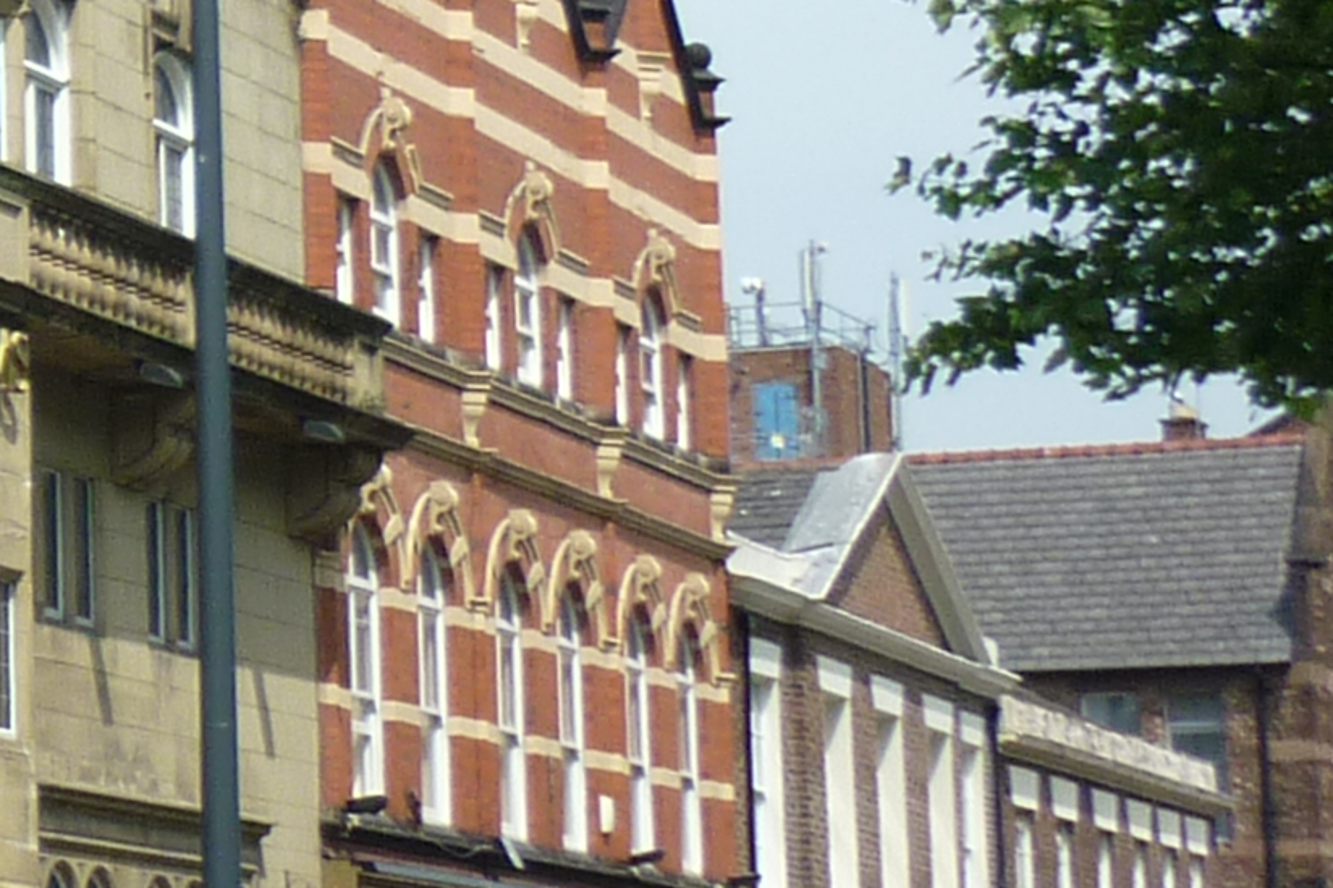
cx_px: -1493
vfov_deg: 9.0
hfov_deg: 11.8
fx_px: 5627
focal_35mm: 152
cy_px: -58
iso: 80
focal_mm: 5.5
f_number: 8
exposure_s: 1/160
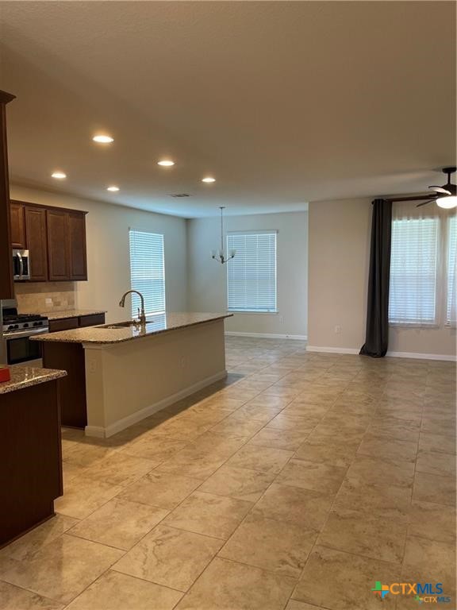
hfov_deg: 53.1
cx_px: 228
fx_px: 458
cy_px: 305
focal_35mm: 26
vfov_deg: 67.3
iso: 64
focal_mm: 5.1
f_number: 1.6
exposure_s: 1/60
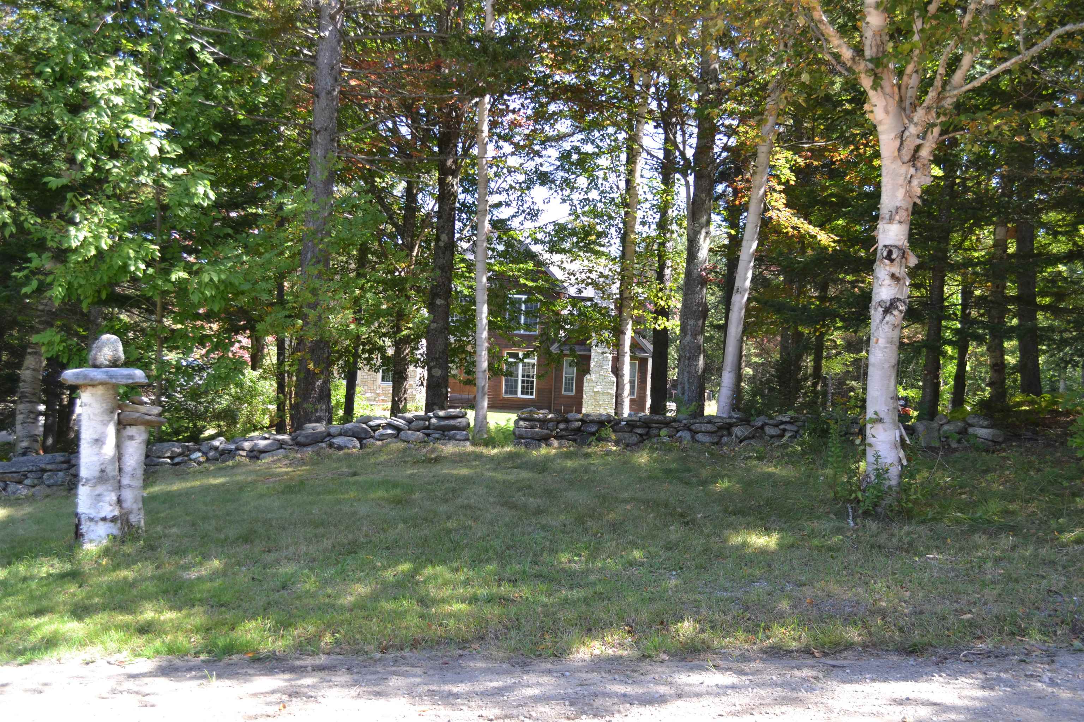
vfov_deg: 36.9
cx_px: 542
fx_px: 1084
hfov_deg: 53.1
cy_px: 361
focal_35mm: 36
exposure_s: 1/125
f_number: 5.6
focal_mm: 24
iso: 280
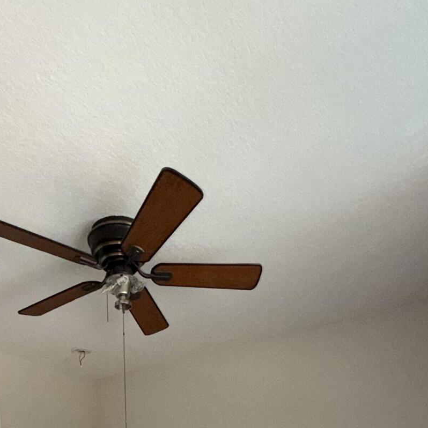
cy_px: 527
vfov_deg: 37.7
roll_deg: +0.5
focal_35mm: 31
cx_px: 173
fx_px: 434
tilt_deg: -4.0
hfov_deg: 52.2
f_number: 2.2
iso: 160
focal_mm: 2.22
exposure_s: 1/105
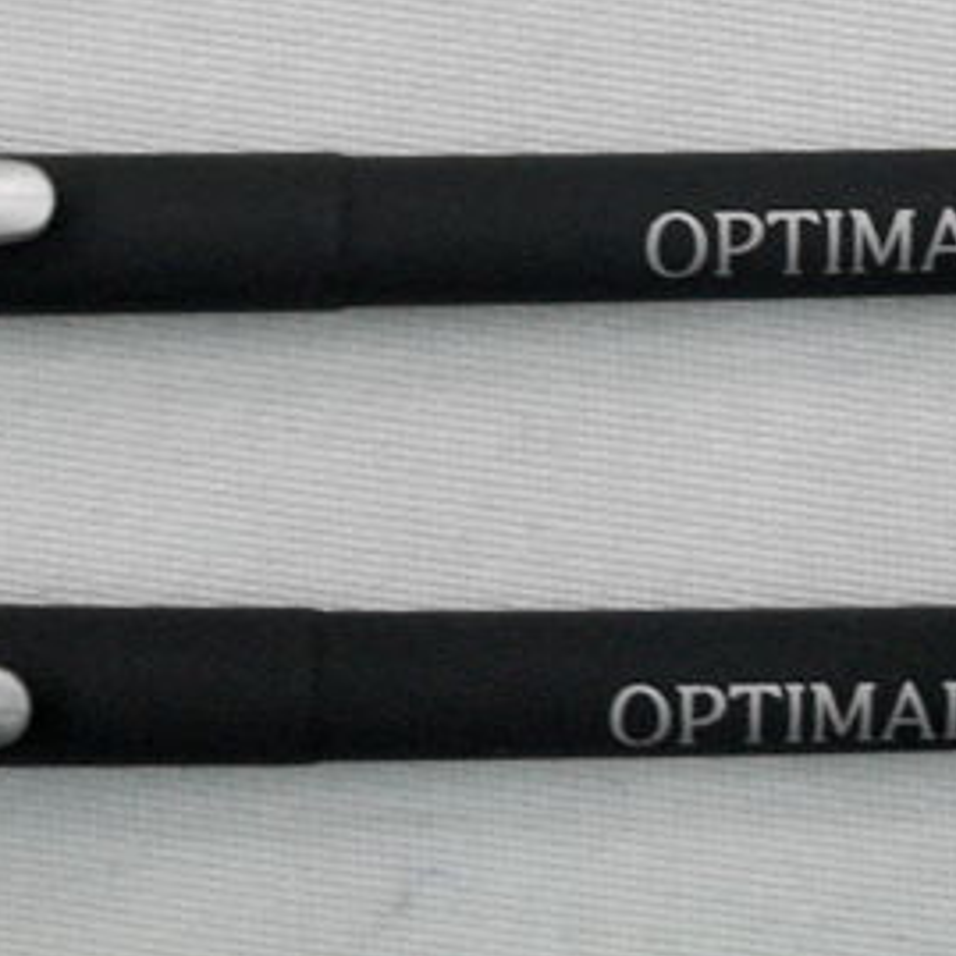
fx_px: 2875
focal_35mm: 92
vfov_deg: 18.2
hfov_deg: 18.9
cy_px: -85
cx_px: 409
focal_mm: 6.2
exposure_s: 1/30
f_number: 2.8
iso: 120
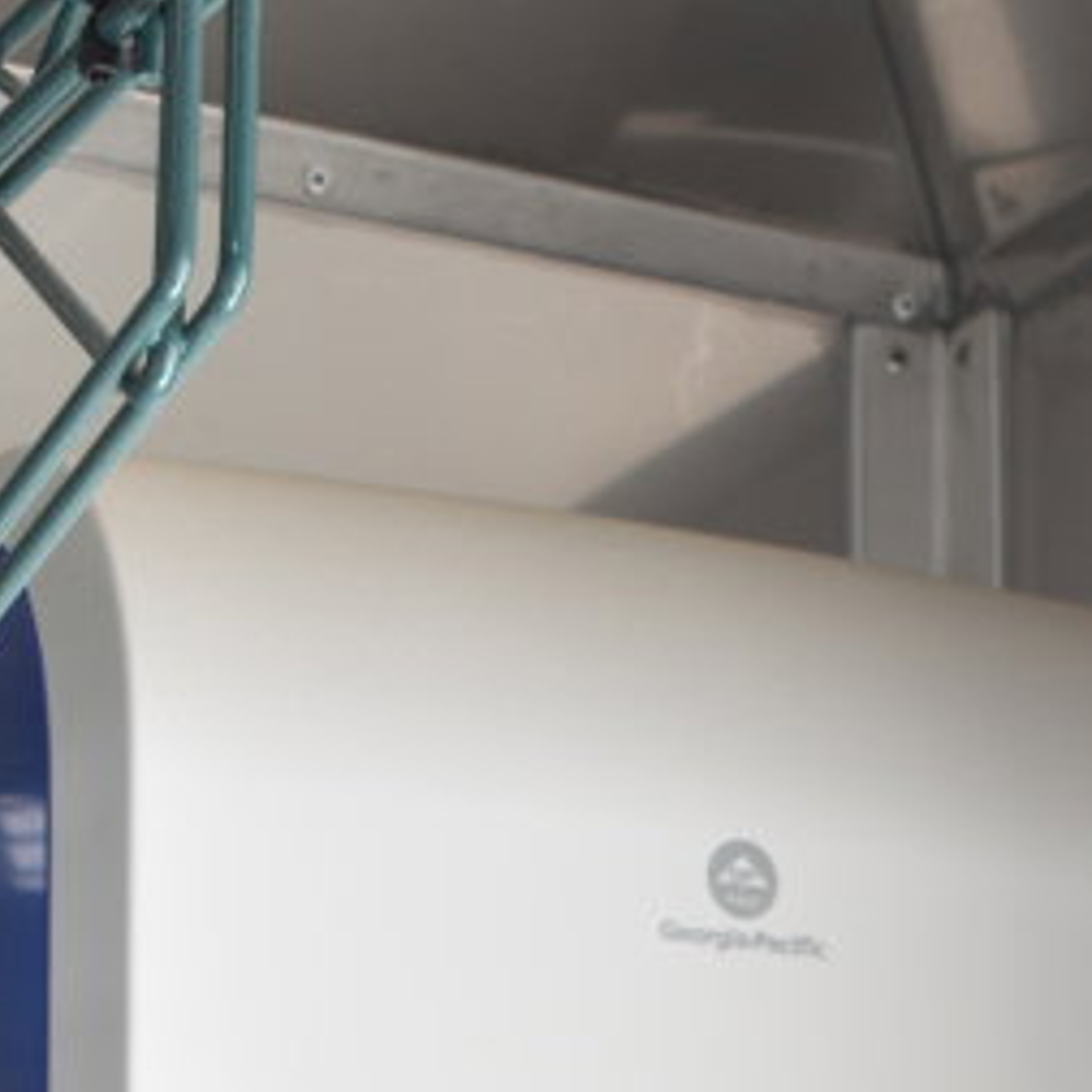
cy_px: 1560
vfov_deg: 12.9
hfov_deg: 13.4
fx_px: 4604
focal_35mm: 129
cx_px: 1019
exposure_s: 1/50
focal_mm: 28
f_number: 4.2
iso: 320
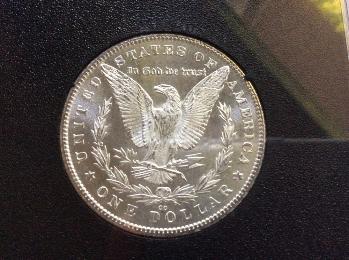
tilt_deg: -77.5
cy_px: 130
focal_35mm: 32
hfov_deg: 56.9
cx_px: 174
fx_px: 322
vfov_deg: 44.1
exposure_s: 1/17
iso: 250
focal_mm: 3.3
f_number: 2.4
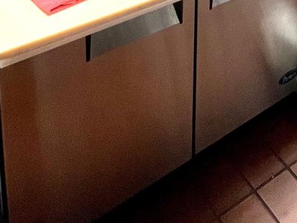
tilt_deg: -10.6
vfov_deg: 22.2
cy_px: -161
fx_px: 386
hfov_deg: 41.7
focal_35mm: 45
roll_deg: -1.3
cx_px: 191
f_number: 1.8
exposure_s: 1/60
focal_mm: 1.57
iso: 250
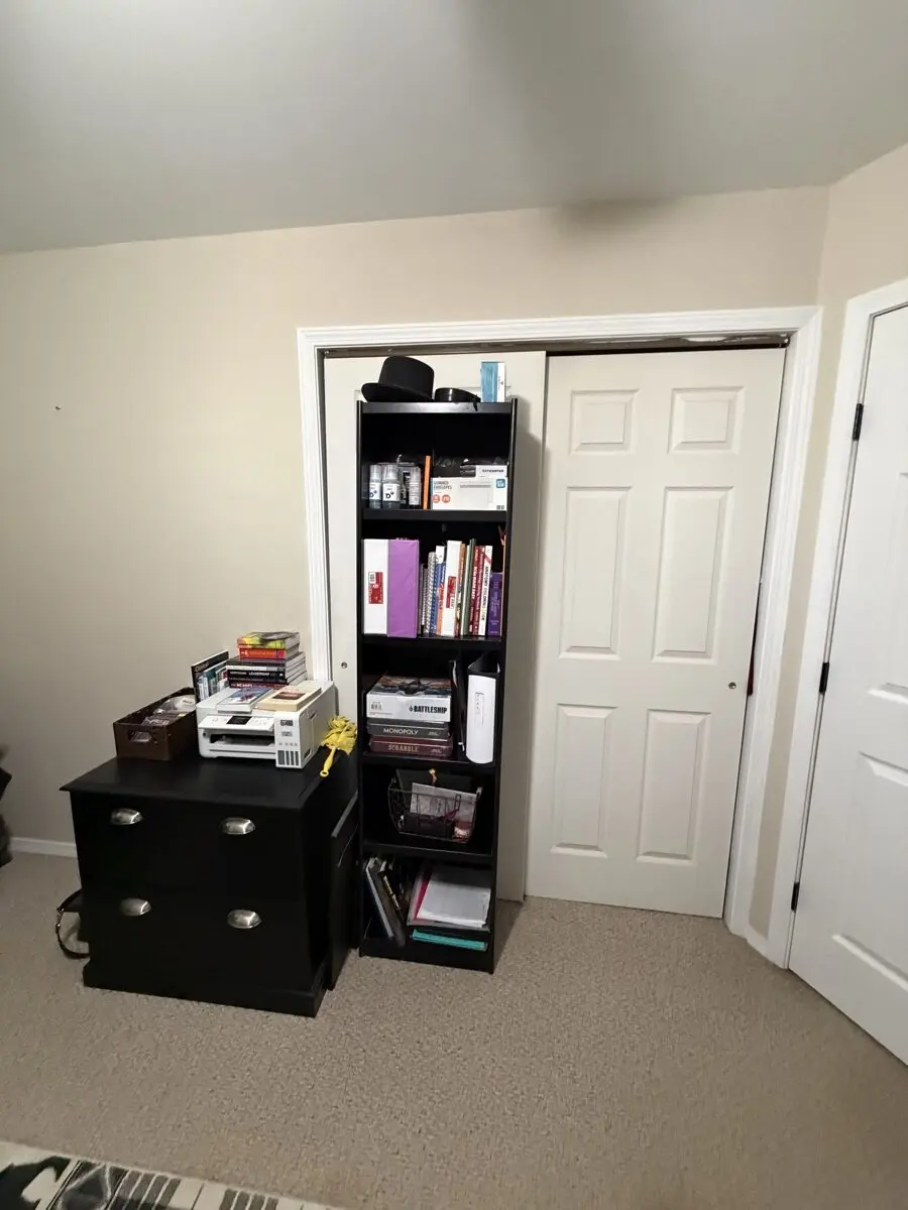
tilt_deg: -8.9
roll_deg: -0.2
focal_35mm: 14
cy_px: 605
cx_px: 454
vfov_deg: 102.1
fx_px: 490
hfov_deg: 85.7
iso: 800
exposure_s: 1/60
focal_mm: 2.22
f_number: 2.2
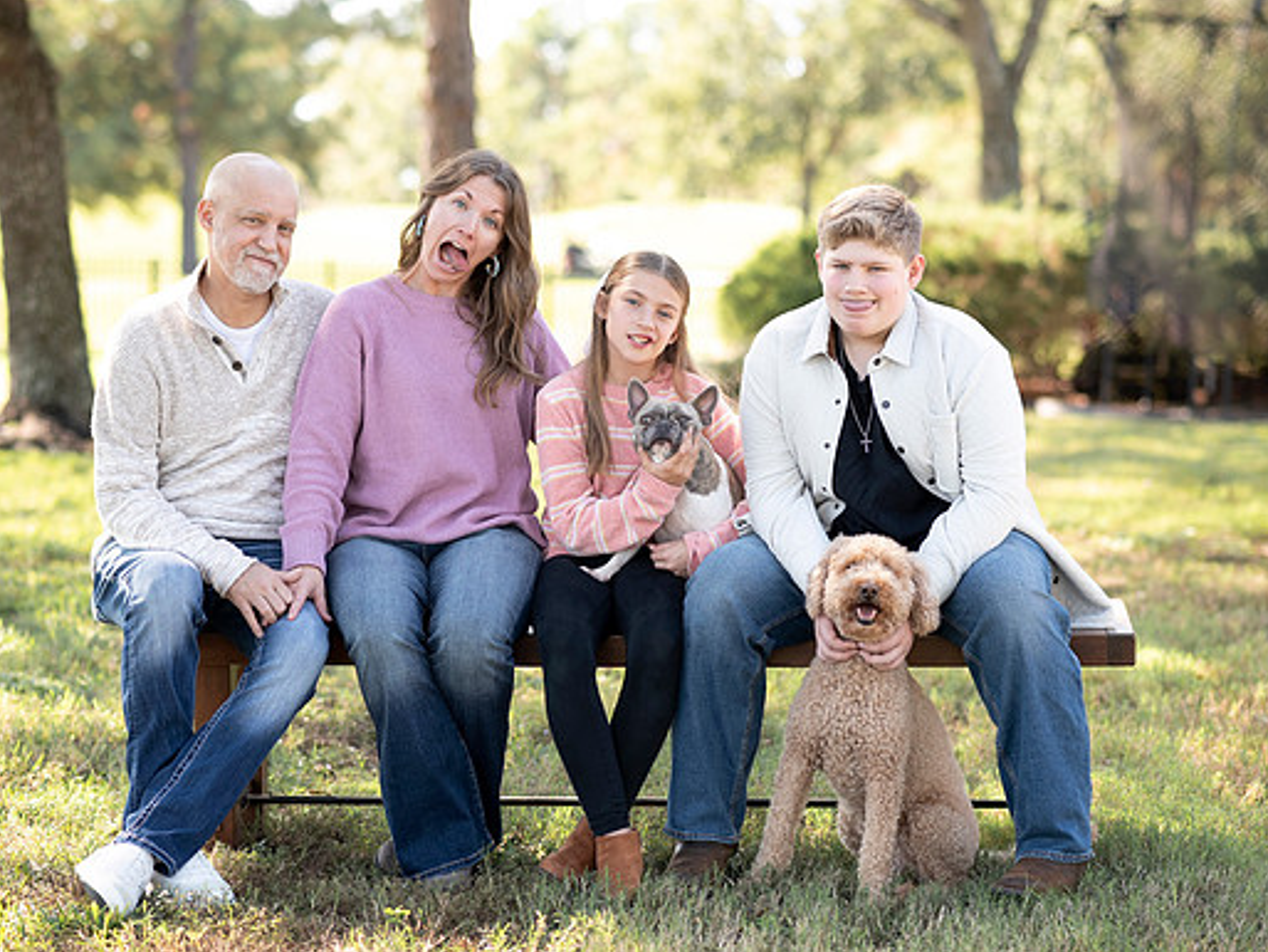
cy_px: 476
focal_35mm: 95
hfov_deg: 20.6
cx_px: 633
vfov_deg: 15.6
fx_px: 3481
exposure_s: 1/800
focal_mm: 85
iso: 320
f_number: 2.5
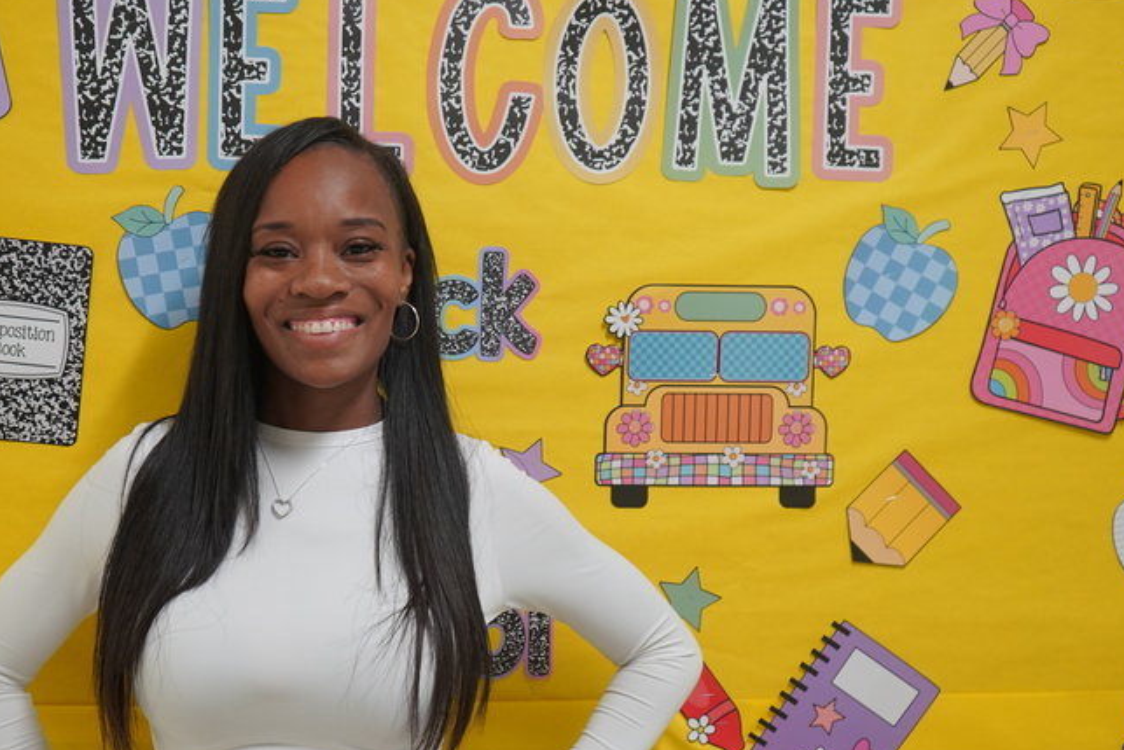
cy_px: 433
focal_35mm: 51
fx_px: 1593
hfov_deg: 38.6
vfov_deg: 26.5
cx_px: 416
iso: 1250
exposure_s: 1/160
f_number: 4
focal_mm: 32
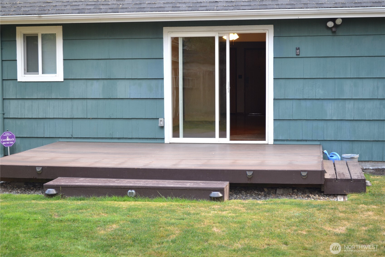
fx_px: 642
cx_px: 192
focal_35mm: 60
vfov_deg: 22.6
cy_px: 128
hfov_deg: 33.4
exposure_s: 1/30
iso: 400
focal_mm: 40
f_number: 5.3
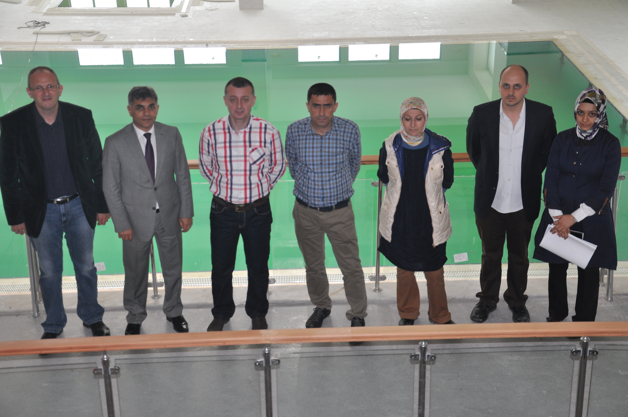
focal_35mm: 57
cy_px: 208
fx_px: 993
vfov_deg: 23.7
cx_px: 314
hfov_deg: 35.1
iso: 400
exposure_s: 1/160
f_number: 4.5
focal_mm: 38
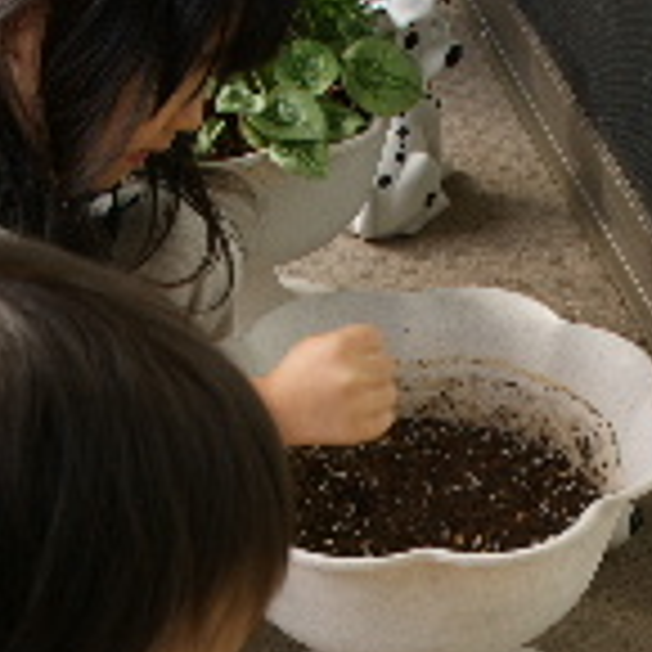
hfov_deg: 16.5
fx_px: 2238
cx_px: 452
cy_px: 681
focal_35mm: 105
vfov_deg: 16.2
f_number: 6.3
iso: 100
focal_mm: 26
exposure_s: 1/50
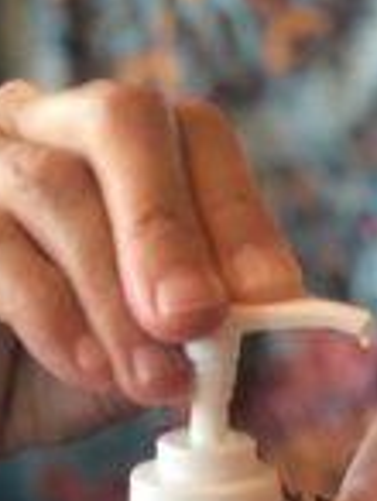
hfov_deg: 9.5
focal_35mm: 156
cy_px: 655
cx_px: 240
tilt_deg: -19.4
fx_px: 2259
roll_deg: -1.5
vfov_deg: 12.3
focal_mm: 6.6
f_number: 2.8
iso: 80
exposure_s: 1/30
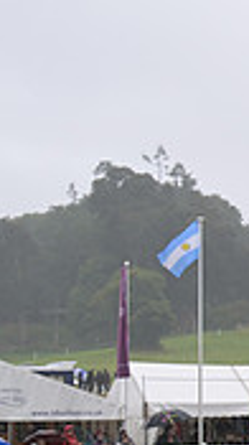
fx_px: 3156
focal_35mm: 268
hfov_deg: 4.4
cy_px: 426
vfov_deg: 8.0
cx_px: 694
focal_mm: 77
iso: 560
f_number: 5.6
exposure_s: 1/800
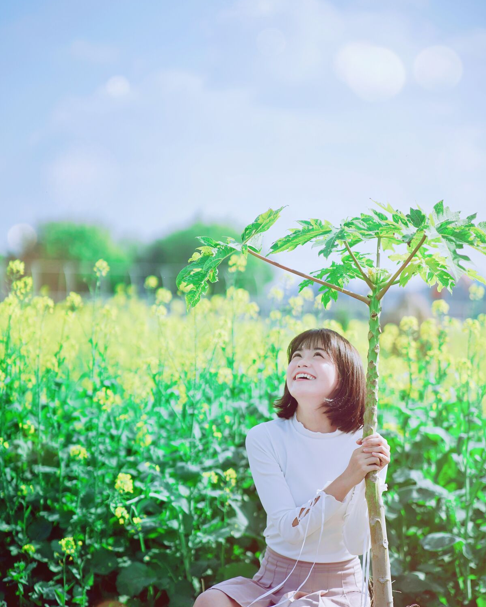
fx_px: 1726
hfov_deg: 16.0
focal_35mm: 96
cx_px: 243
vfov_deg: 19.9
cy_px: 349
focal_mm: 85
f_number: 2
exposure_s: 1/4000
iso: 100
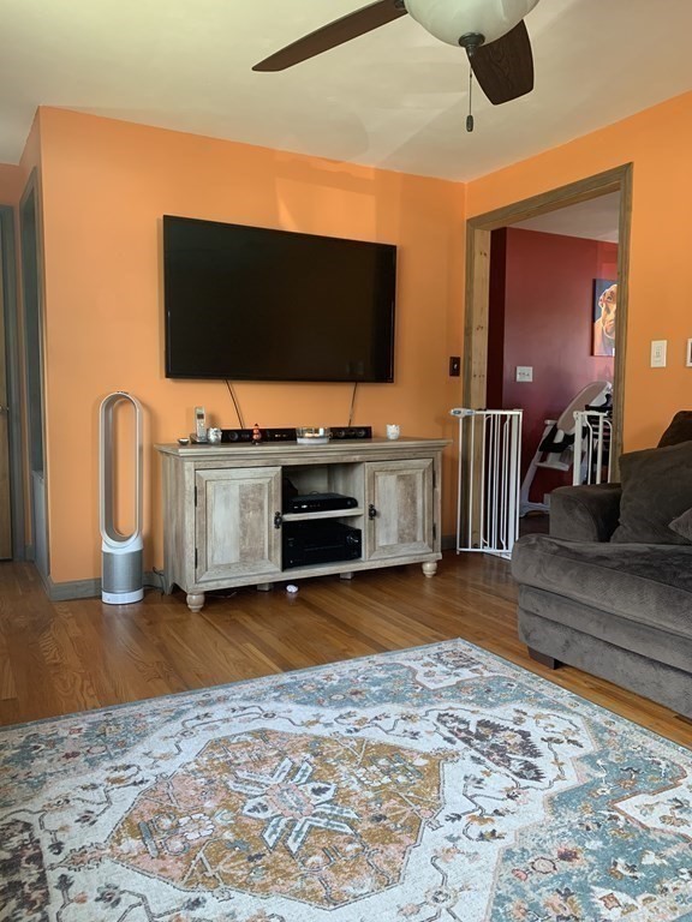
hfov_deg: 53.1
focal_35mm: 26
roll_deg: -0.5
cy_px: 461
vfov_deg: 67.3
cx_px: 346
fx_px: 693
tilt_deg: -4.7
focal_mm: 4.25
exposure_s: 1/60
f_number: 1.8
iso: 160
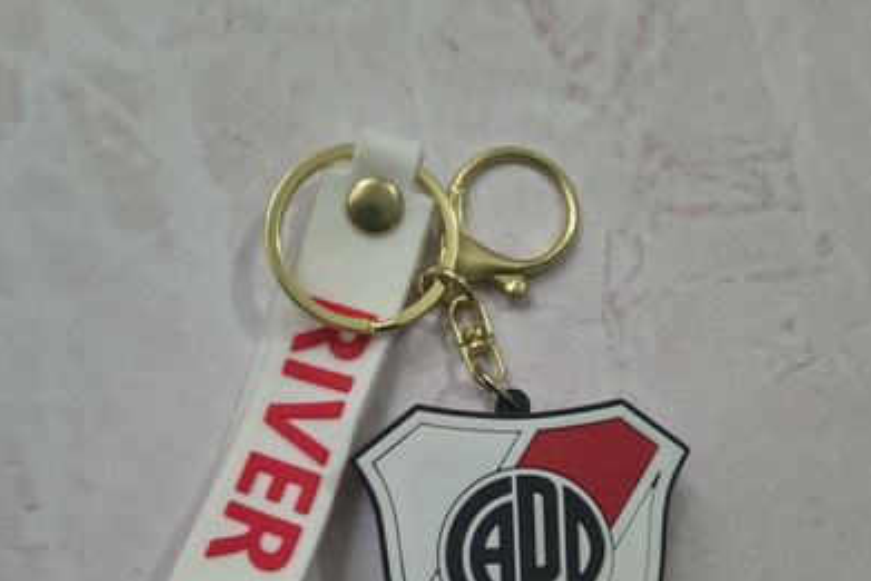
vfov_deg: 38.4
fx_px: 823
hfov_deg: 55.8
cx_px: 441
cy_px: 395
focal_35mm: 34
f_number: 1.8
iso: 590
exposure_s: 1/100
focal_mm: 5.56
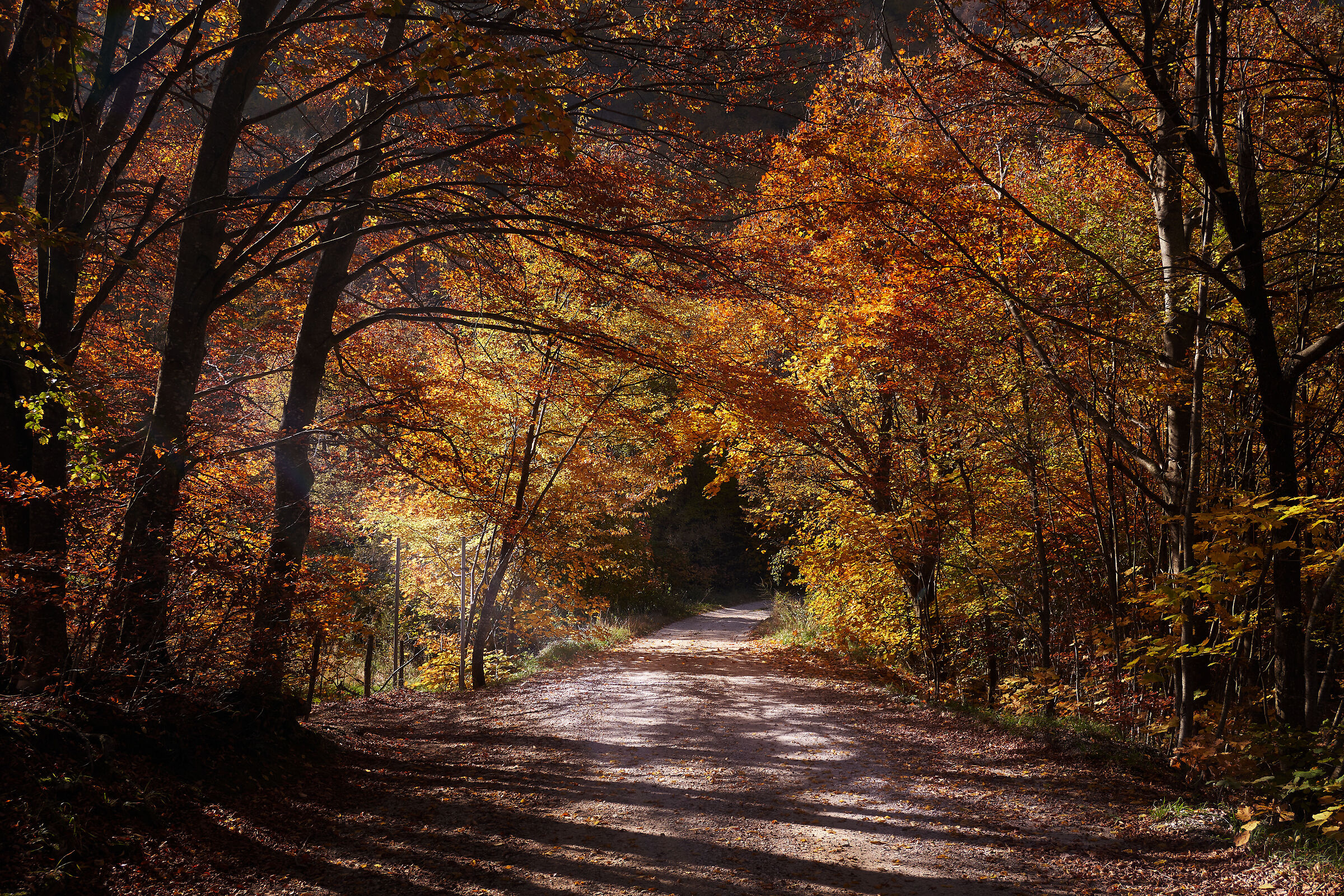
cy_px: 448
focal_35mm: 33
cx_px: 672
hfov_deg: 57.2
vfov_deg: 40.0
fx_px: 1232
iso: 200
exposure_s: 1/420
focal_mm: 22.8
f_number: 5.6
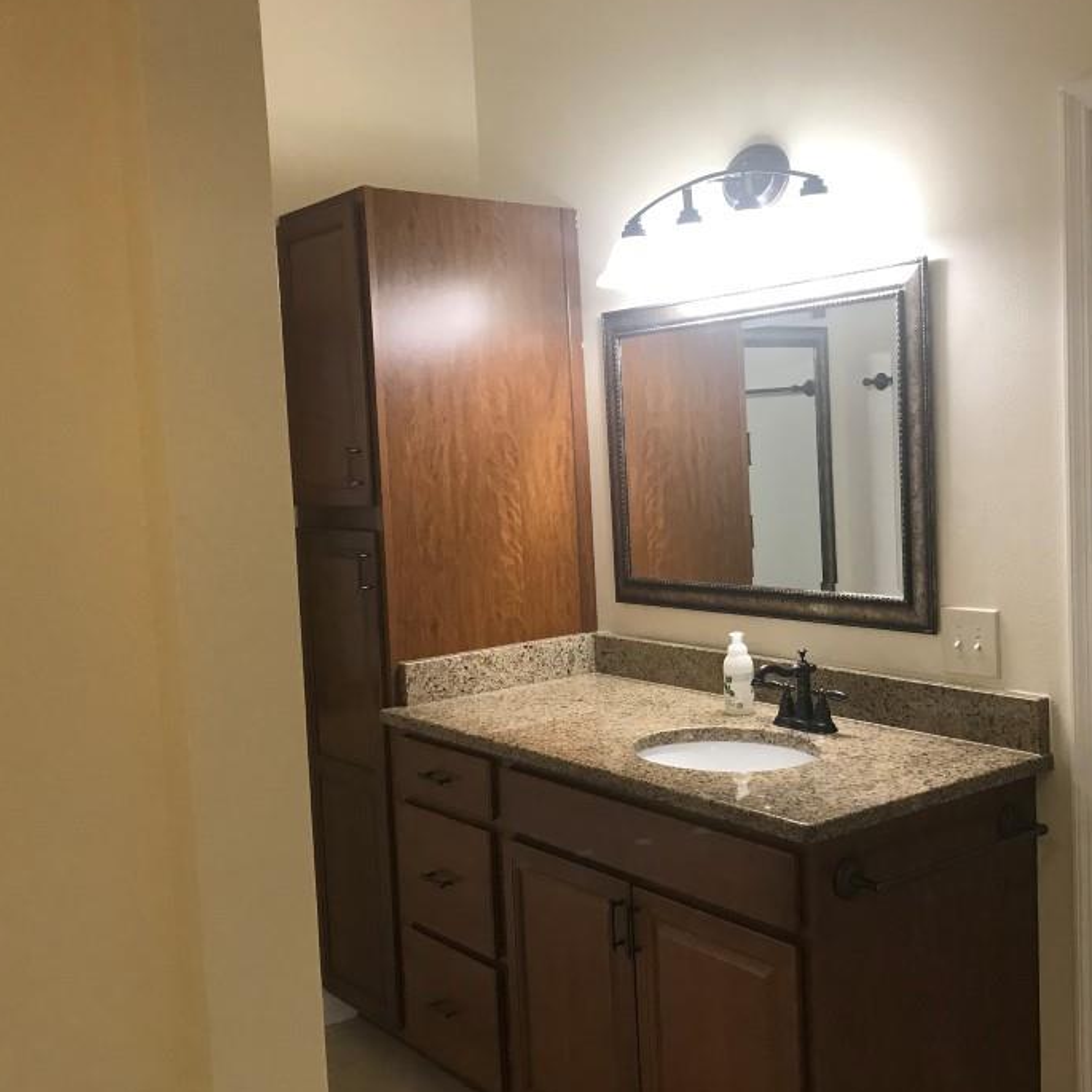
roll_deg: +2.2
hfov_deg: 44.5
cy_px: 564
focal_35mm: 37
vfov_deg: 44.9
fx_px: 1321
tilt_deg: -3.9
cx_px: 698
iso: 40
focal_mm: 3.99
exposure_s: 1/30
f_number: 1.8
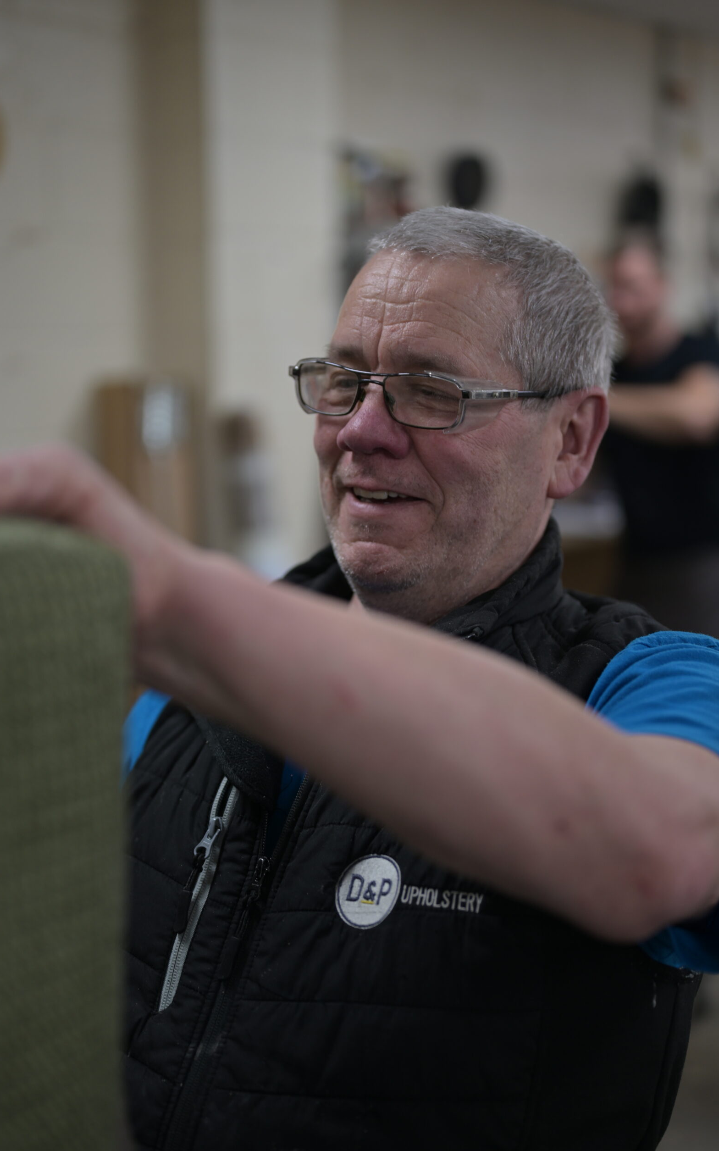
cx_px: 342
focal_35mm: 52
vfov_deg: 38.9
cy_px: 584
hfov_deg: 24.9
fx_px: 1630
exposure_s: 1/125
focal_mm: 50
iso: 200
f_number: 1.8
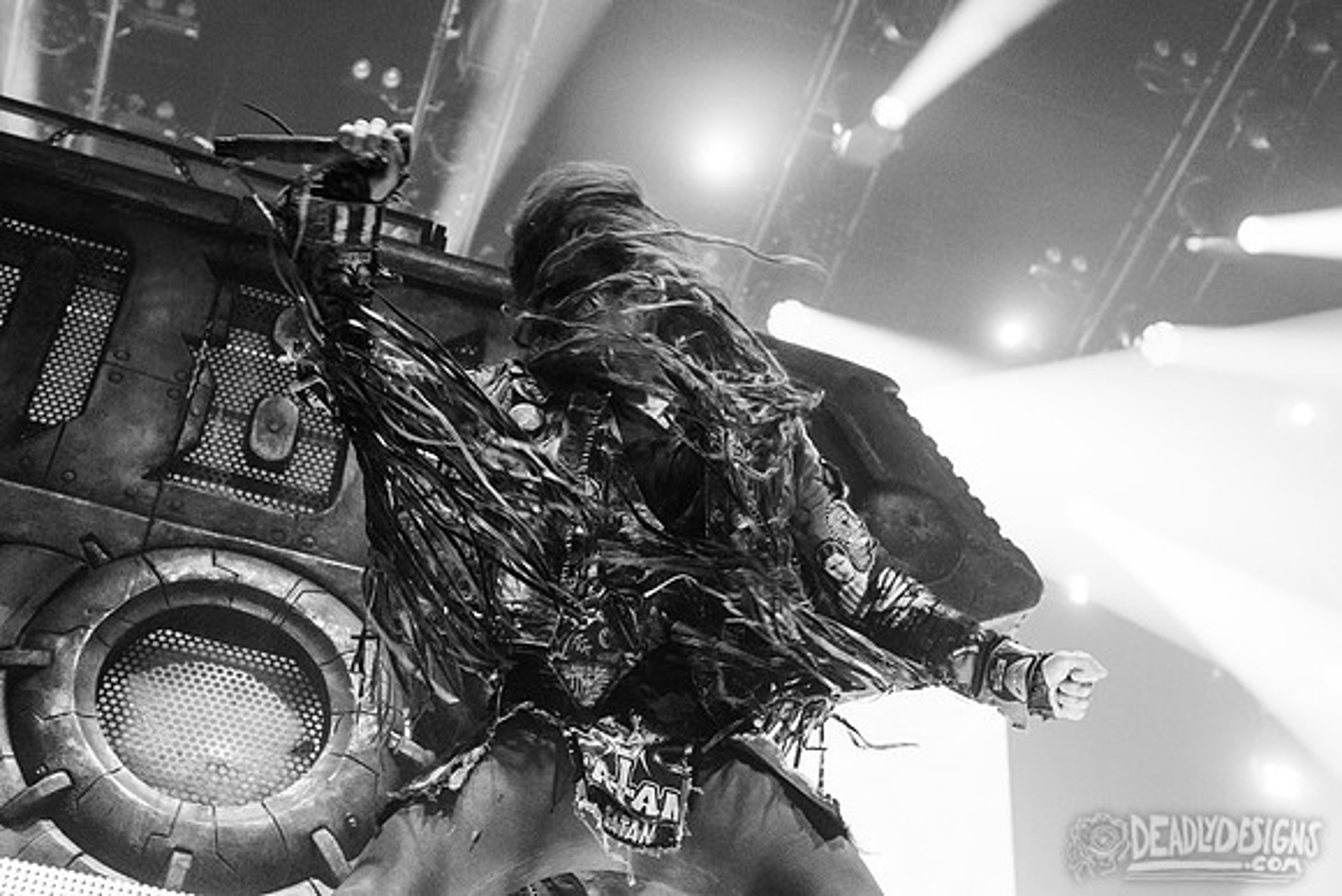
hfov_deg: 38.3
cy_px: 428
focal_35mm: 52
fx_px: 1930
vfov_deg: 26.1
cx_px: 602
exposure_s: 1/500
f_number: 4
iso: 3200
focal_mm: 45
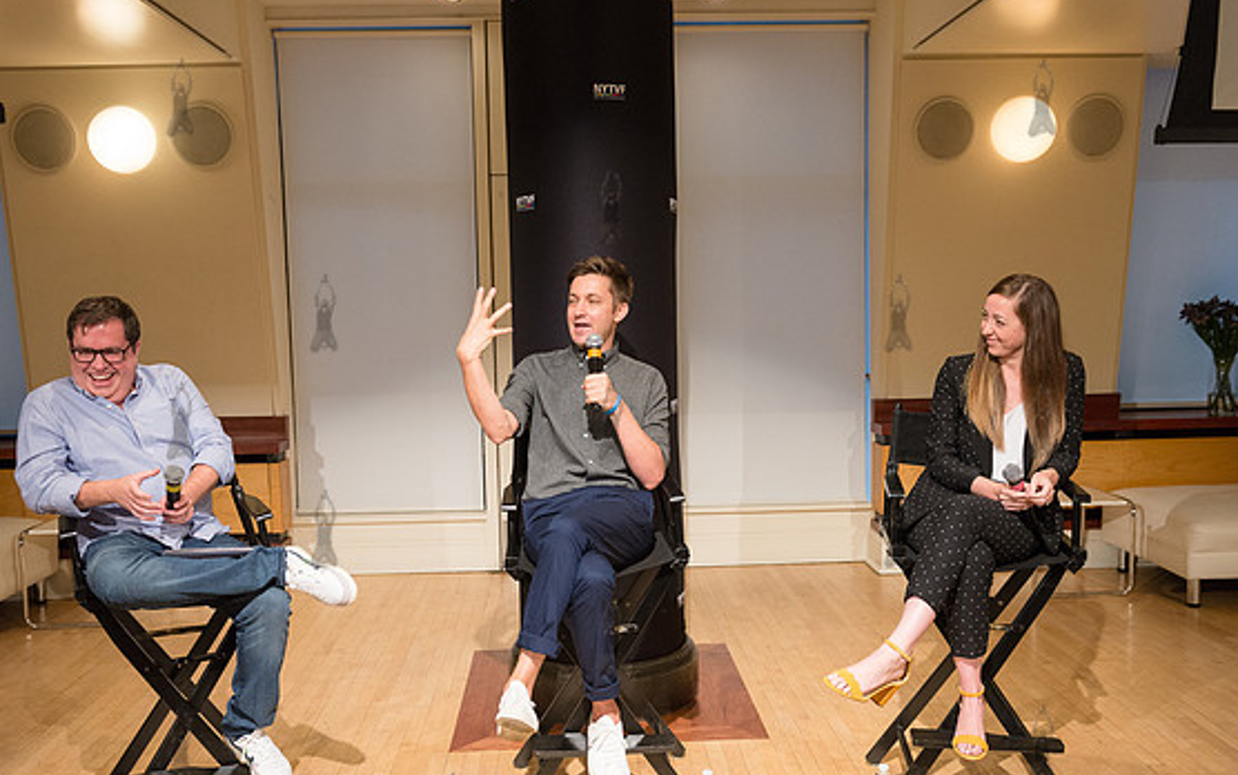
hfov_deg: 56.7
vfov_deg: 37.3
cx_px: 610
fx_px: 1148
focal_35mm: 34
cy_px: 420
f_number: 4
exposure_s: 1/250
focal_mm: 32
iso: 2500
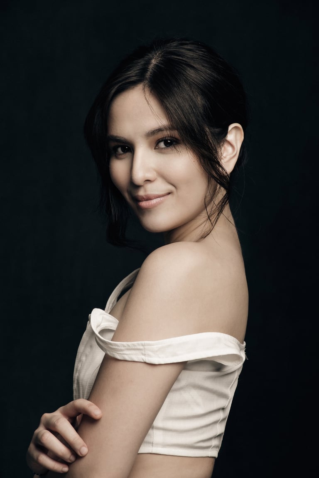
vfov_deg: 10.3
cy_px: 239
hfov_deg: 6.9
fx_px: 2655
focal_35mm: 200
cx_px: 160
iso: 800
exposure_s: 1/125
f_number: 11
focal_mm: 200
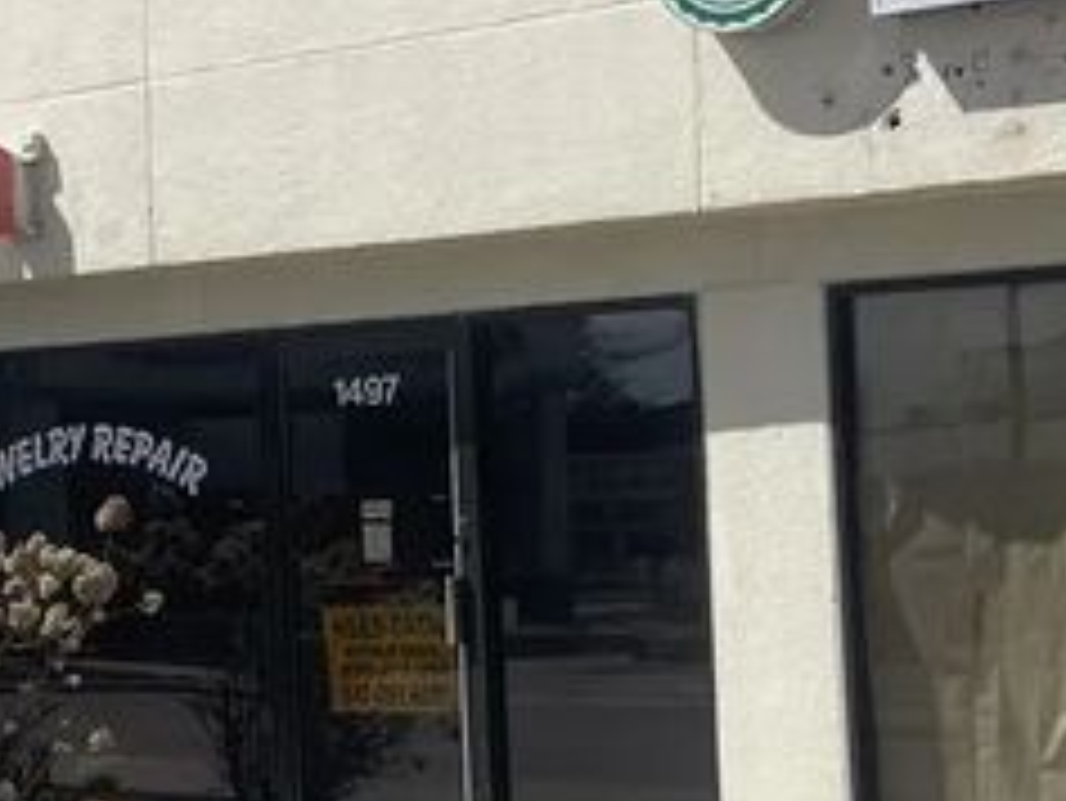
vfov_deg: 13.7
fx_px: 3328
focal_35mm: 108
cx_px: -837
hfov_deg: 15.6
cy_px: 387
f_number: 1.6
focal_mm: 5.1
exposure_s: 1/6579
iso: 32
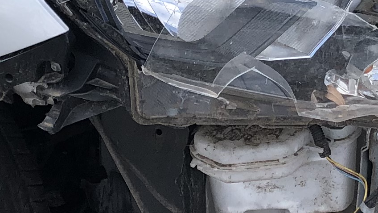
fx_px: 1453
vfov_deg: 8.4
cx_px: 257
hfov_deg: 14.8
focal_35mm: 145
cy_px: 67
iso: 20
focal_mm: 3.99
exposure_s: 1/813
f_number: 1.8
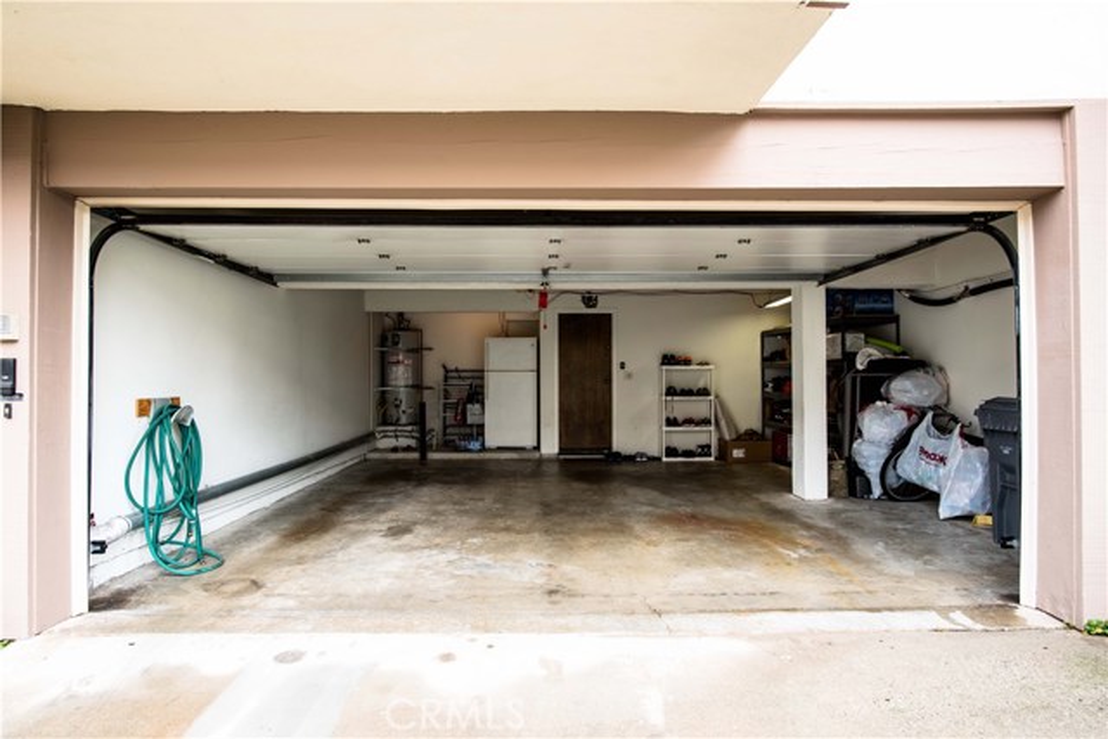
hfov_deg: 84.0
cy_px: 370
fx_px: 616
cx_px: 554
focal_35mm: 20
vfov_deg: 62.0
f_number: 7.1
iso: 100
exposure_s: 1/13
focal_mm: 20
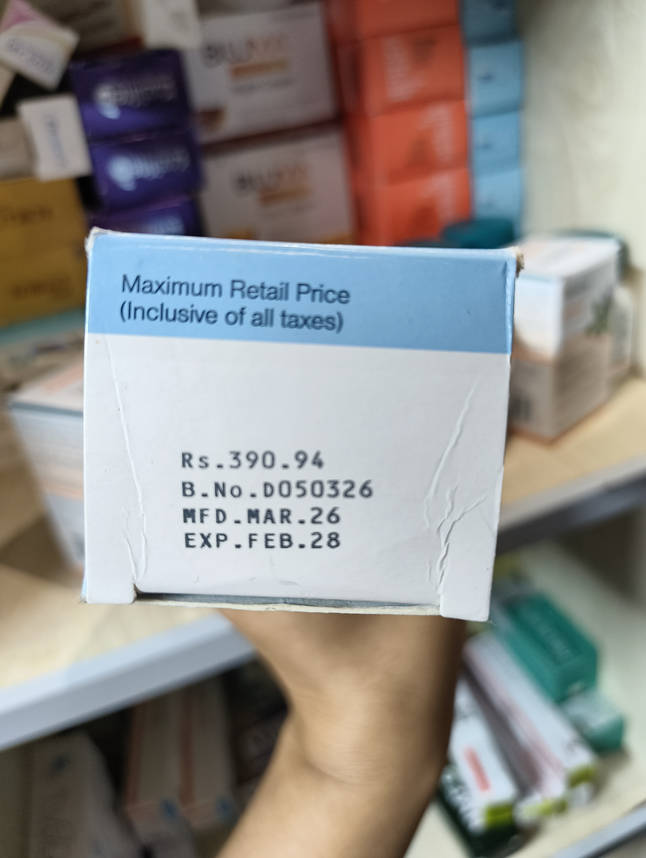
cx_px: 323
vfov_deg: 71.5
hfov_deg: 56.9
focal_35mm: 24
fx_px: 596
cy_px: 429
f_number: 1.87
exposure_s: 1/50
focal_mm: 5.56
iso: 553
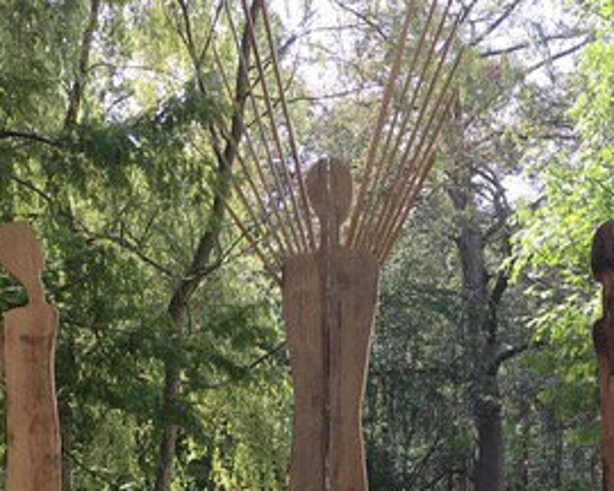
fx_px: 1218
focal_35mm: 67
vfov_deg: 22.0
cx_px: 171
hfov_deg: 28.0
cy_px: 480
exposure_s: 1/220
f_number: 2.2
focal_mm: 4.15
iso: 25
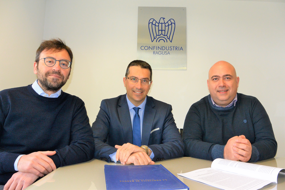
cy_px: 95
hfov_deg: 63.6
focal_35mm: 29
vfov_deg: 45.1
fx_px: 230
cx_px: 142
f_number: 5.6
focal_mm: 11
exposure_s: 1/40
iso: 400
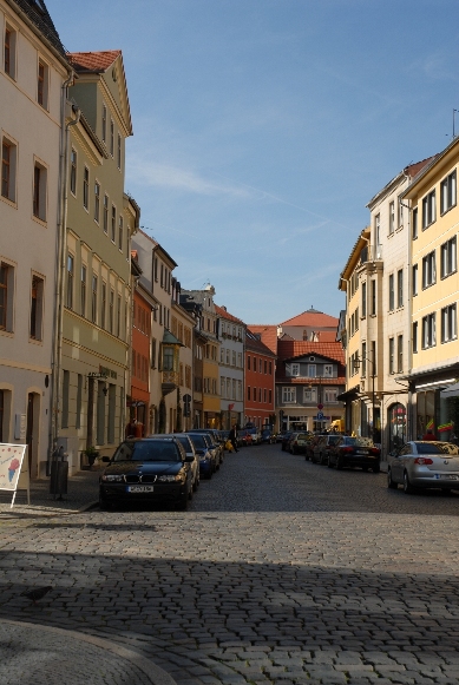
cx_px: 230
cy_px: 342
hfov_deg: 23.8
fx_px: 1087
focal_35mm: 57
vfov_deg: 35.0
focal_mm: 38
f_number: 8
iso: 100
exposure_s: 1/250
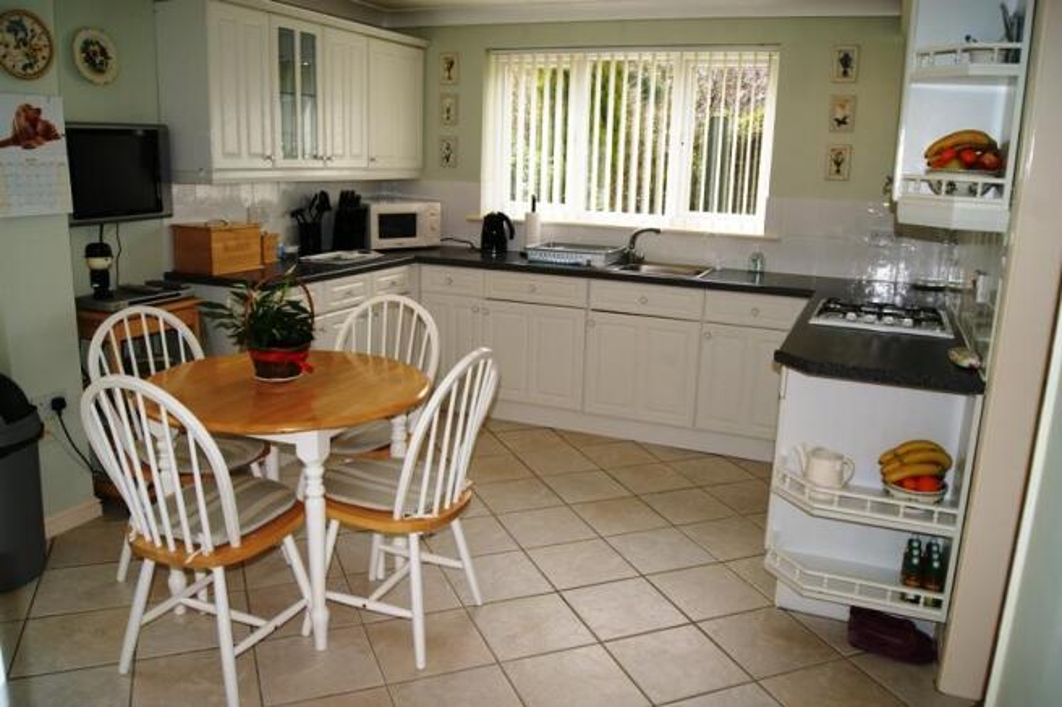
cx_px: 531
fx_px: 796
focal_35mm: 27
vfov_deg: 47.9
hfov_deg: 67.4
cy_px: 354
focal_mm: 18
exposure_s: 1/160
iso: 100
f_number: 6.3
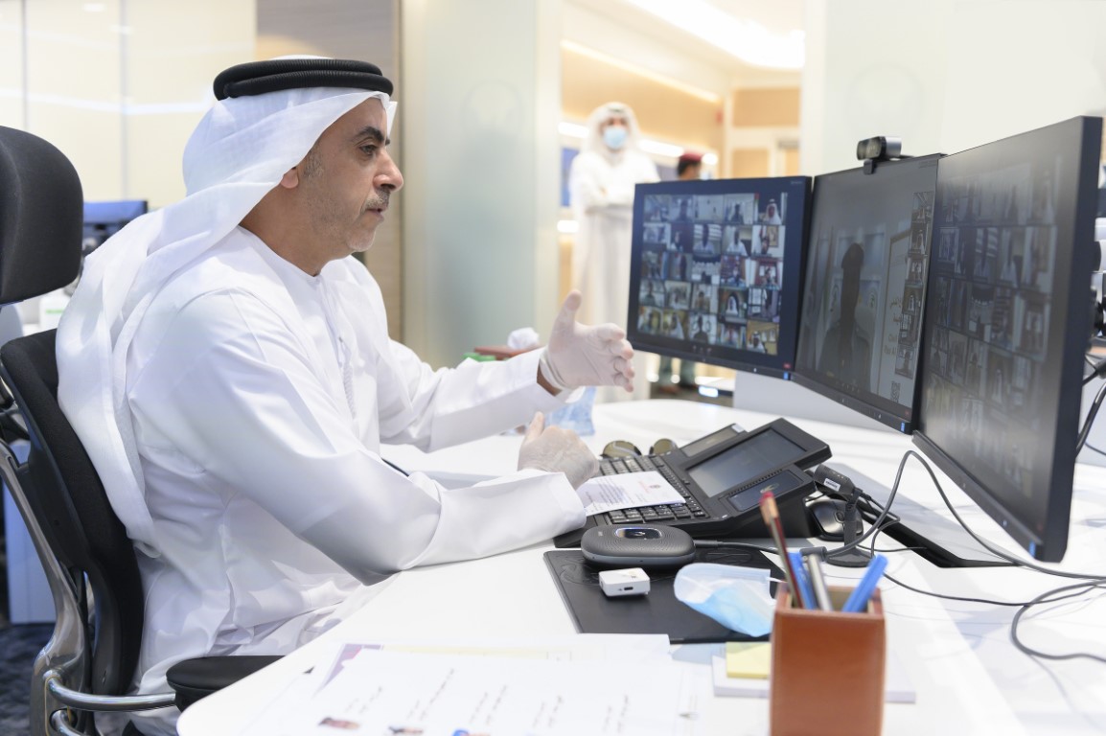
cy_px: 368
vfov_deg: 35.0
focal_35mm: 38
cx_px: 553
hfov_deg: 50.7
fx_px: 1167
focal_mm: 38
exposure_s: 1/320
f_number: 3.5
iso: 2500
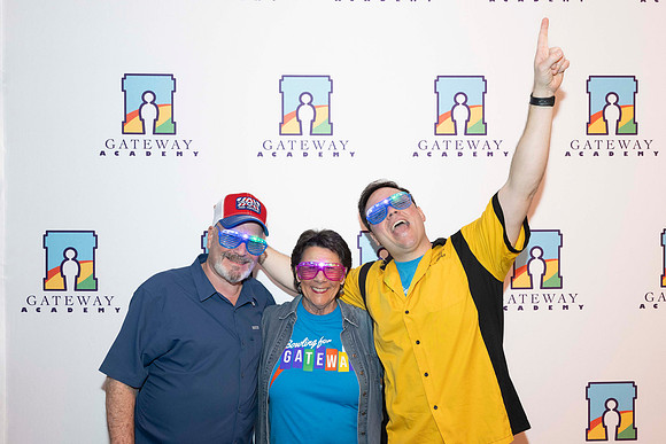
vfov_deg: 37.7
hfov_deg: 54.3
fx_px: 648
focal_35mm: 35
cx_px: 352
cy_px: 266
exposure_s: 1/50
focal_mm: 24
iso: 800
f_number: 5.6
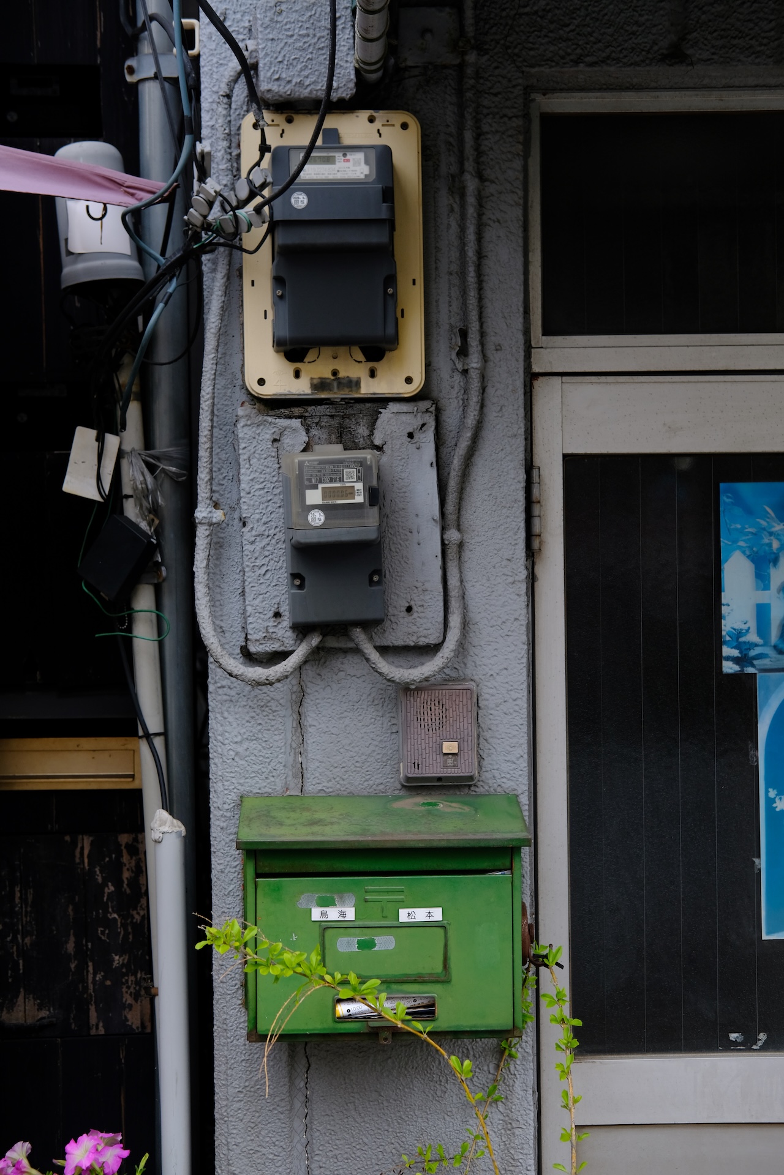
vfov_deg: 37.5
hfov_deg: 25.5
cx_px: 392
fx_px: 1731
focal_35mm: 53
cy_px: 588
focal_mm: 35
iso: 400
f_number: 4.5
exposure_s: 1/250
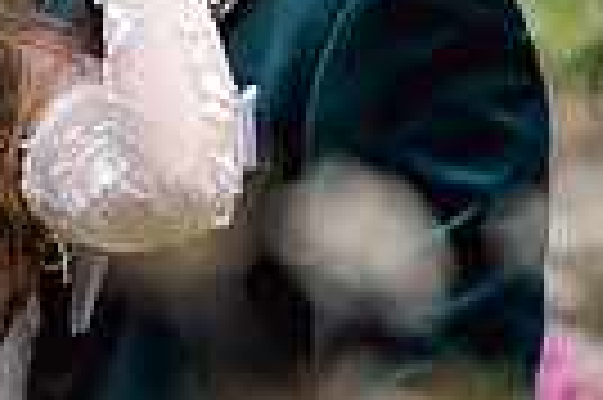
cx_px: -279
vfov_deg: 2.2
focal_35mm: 632
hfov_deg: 3.3
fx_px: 10573
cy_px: 56
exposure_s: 1/500
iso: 80
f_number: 2.8
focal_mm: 146
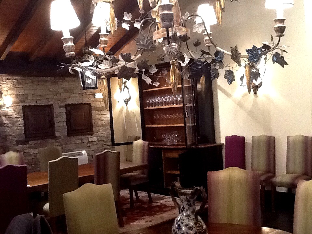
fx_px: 397
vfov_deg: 32.9
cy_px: 117
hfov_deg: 42.9
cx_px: 156
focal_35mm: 44
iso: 250
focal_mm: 2.03
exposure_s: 1/30
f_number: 2.4
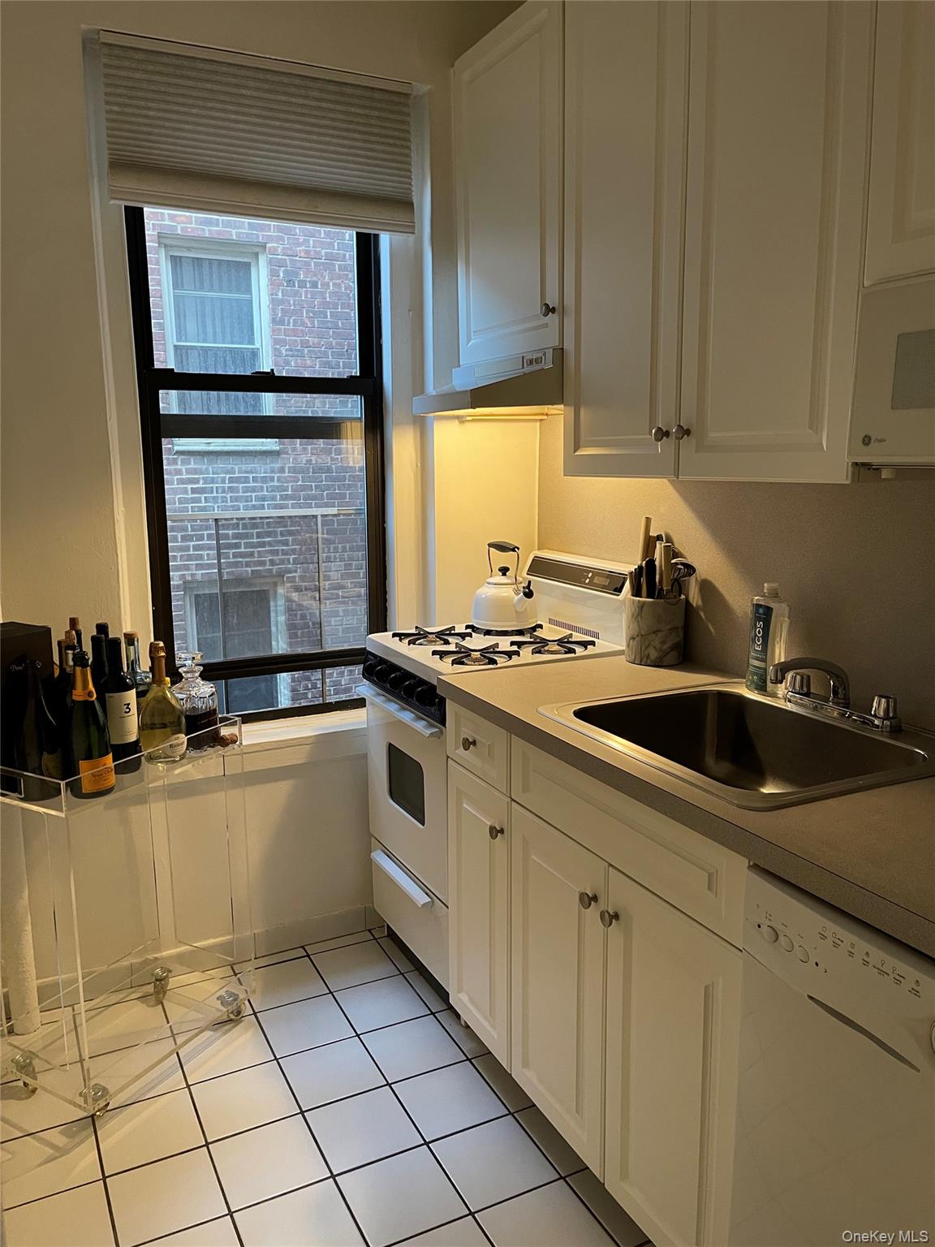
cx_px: 468
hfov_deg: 53.1
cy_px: 624
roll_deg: +0.8
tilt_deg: -11.7
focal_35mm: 26
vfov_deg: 67.3
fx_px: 936
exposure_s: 1/60
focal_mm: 5.1
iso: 250
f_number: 1.6
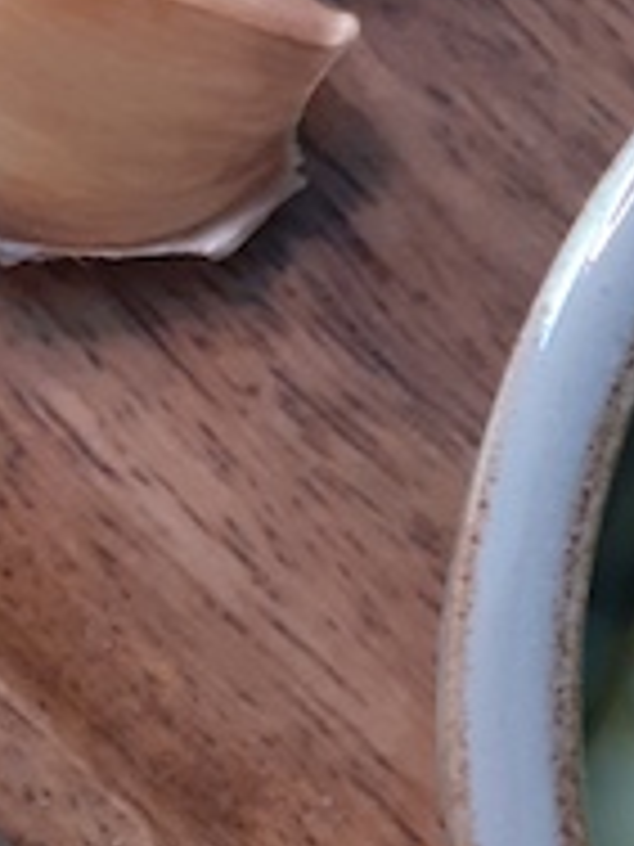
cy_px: 583
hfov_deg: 14.8
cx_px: 814
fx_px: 2344
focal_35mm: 96
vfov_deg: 20.4
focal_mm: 3.6
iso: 200
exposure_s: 1/40
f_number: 1.9
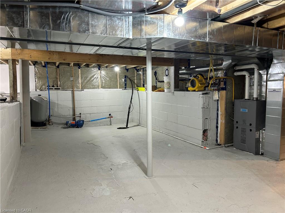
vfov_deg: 53.1
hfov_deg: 67.3
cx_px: 142
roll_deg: +0.3
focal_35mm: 26
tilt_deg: -6.1
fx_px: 214
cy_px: 106
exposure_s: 1/60
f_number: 1.5
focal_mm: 5.7
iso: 125
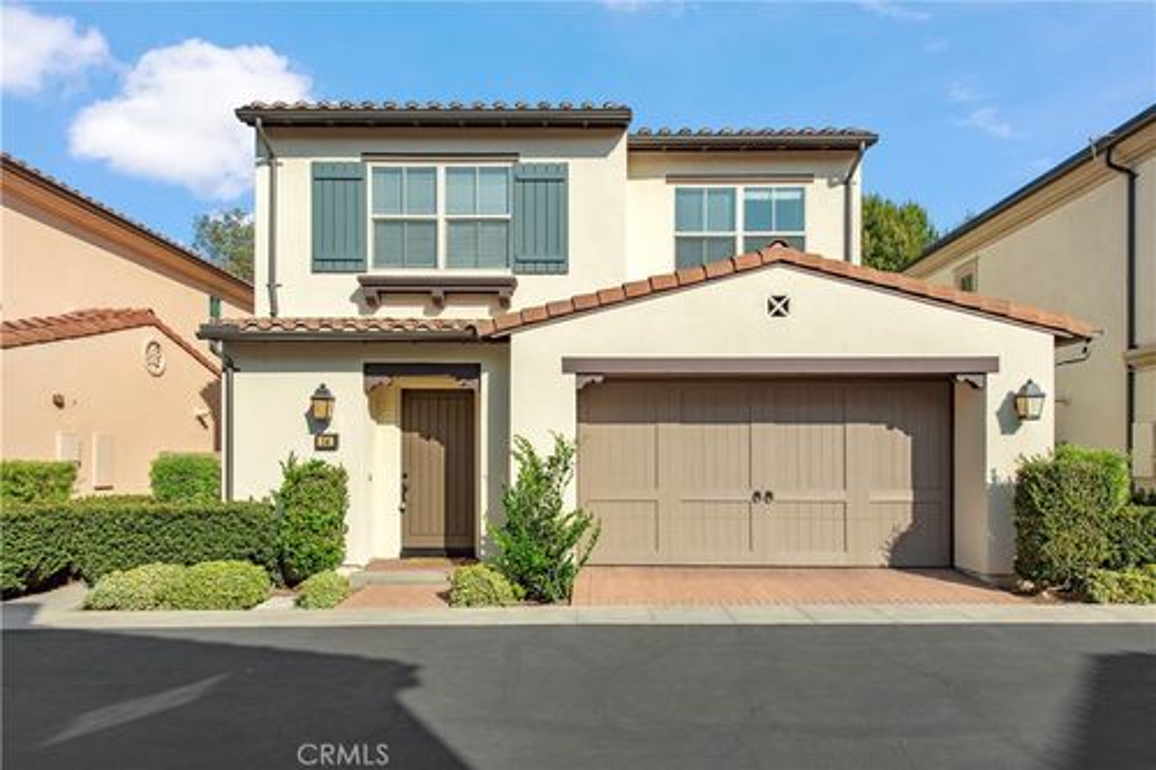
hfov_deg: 78.6
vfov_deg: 57.2
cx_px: 578
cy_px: 385
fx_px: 706
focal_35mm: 22
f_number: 10
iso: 200
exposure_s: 1/500
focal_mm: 22
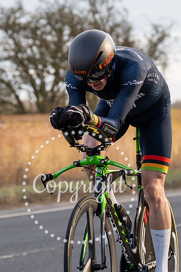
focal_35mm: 235
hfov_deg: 5.9
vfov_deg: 8.8
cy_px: 104
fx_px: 1771
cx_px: 115
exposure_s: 1/800
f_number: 4
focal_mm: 95
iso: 160
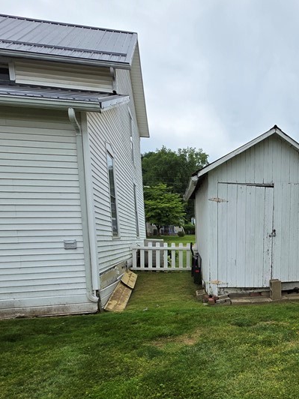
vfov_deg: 67.0
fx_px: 288
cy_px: 274
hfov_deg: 49.5
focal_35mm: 25
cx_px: 263
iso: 40
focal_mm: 2.2
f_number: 1.9
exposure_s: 1/2066
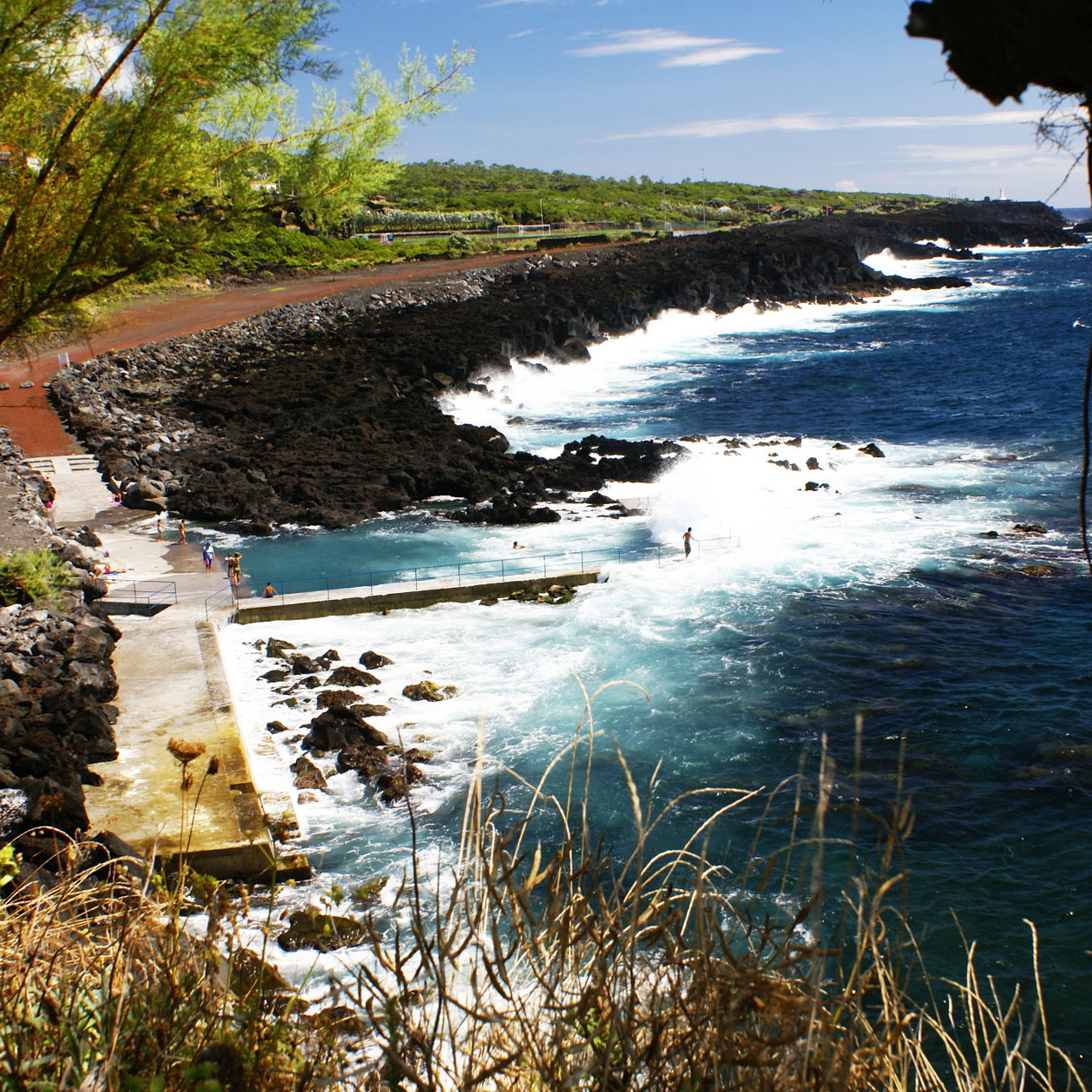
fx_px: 1535
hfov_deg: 39.1
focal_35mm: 43
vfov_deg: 39.2
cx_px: 603
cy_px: 542
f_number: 8
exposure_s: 1/80
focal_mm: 22
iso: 100
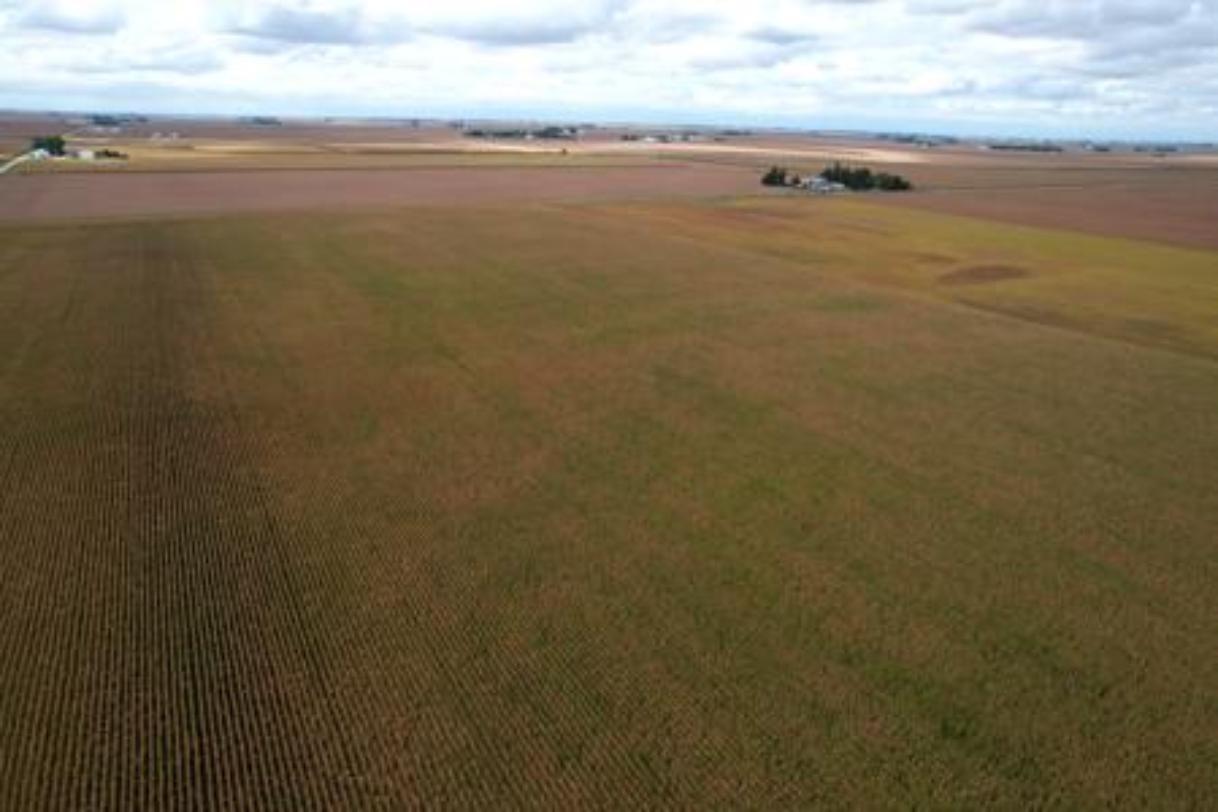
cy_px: 406
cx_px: 609
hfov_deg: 78.6
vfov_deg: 57.2
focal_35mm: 22
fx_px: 744
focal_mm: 8.38
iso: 100
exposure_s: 1/1000
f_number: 2.8
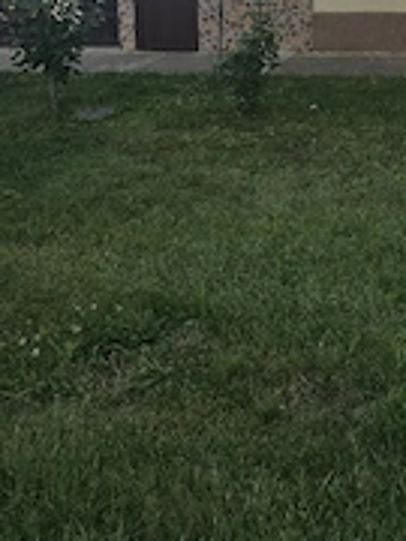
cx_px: 397
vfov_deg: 33.2
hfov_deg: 27.1
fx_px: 798
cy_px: -42
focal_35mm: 51
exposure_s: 1/2000
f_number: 1.8
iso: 25
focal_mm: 5.4
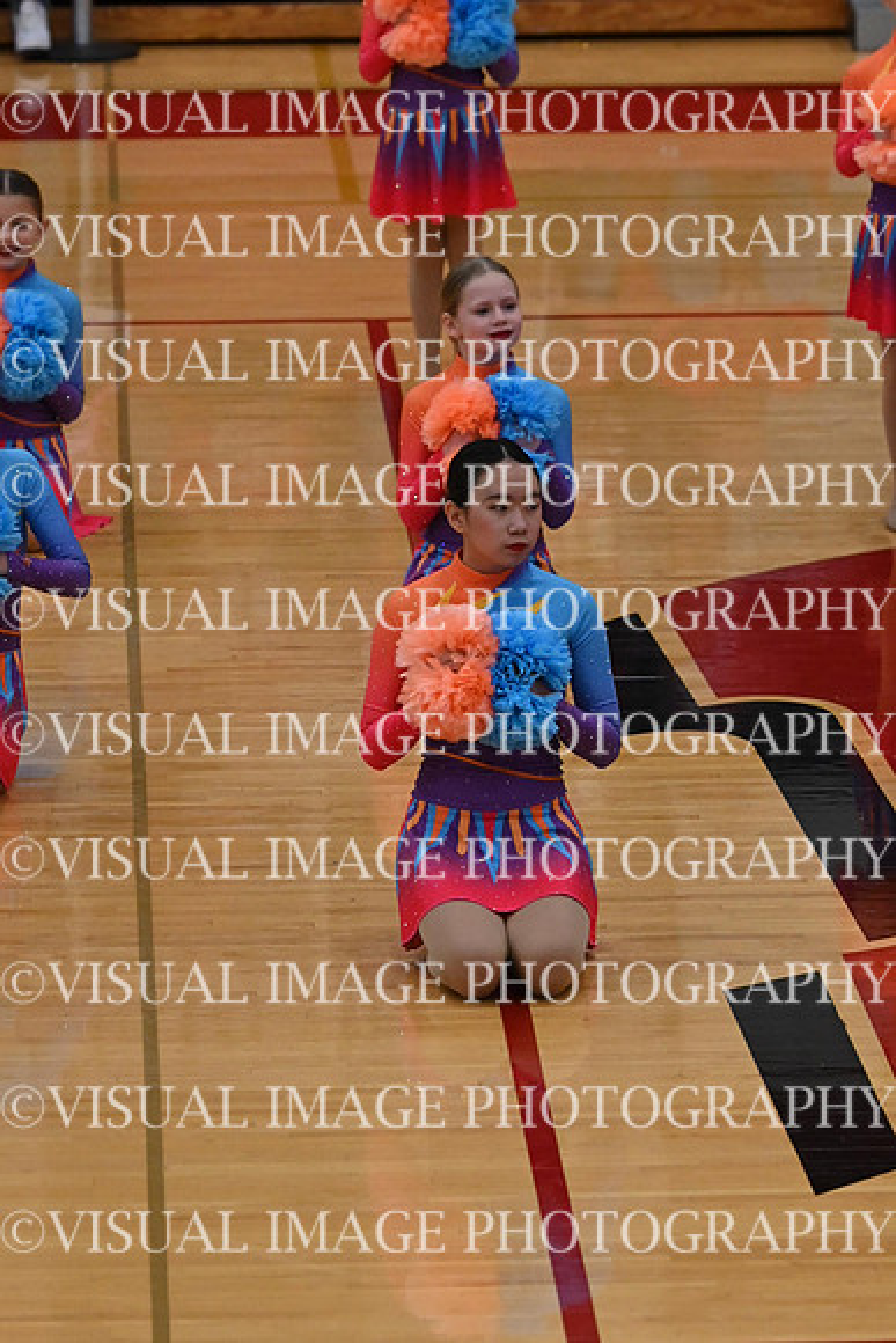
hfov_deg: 5.7
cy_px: 672
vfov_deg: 8.6
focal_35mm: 240
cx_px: 448
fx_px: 8954
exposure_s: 1/500
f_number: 4
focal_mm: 160
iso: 5000
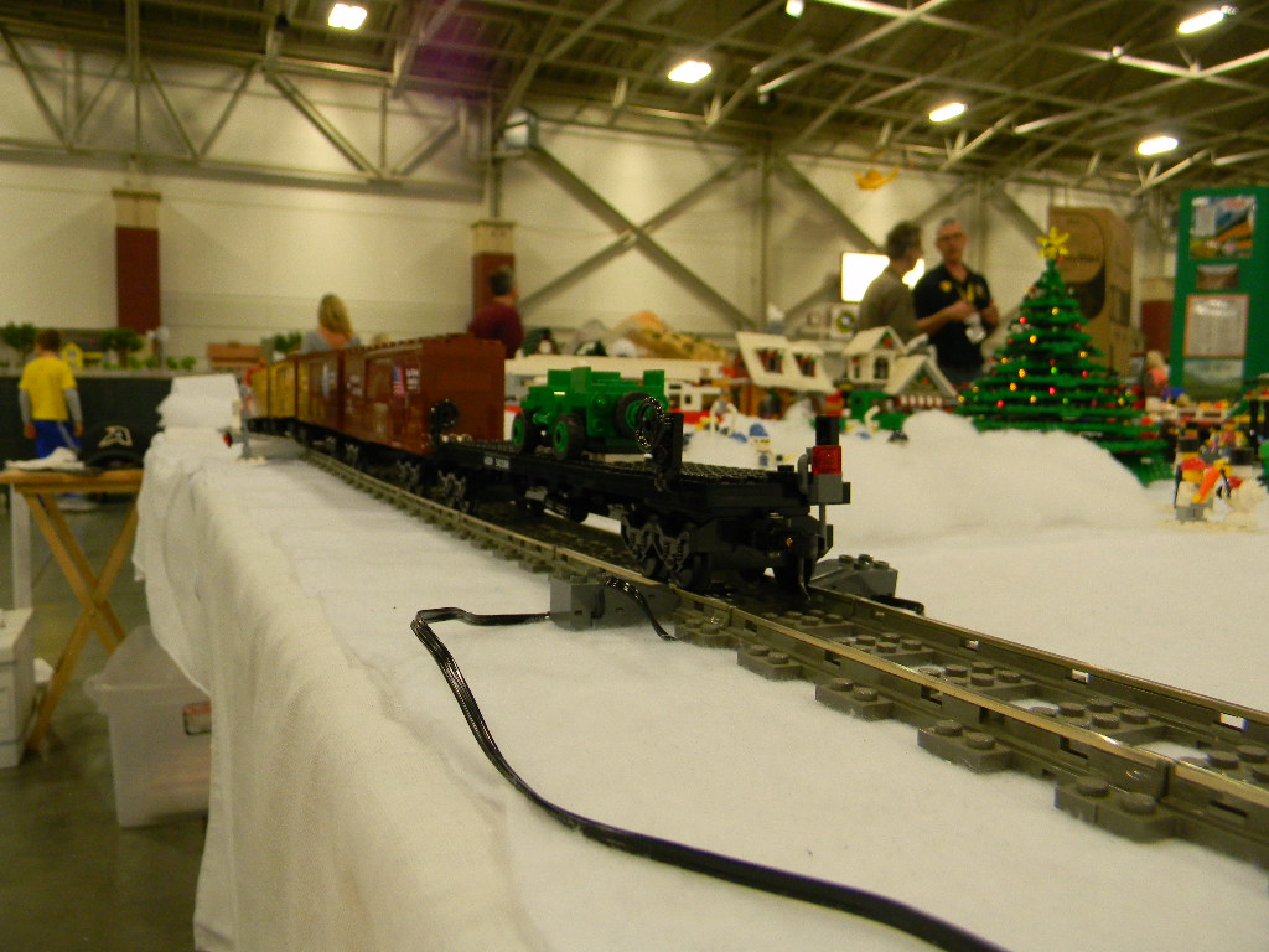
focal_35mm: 28
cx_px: 634
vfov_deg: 49.7
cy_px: 476
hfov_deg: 63.4
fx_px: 1026
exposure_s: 1/30
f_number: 3.5
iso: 203
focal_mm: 5
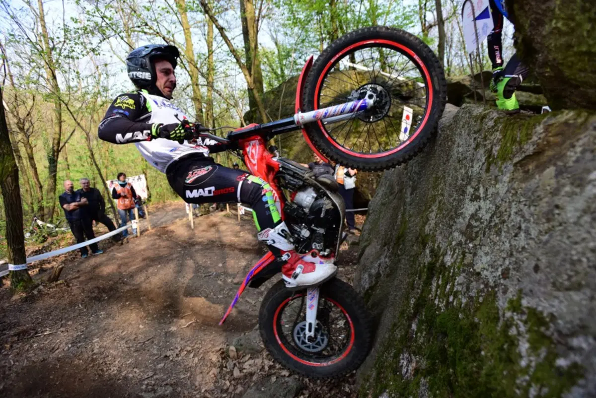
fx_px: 282
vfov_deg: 70.5
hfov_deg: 93.2
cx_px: 298
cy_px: 199
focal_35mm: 17
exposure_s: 1/1000
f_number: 4.5
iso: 640
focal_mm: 17
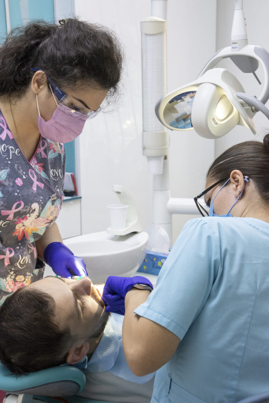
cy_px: 202
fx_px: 841
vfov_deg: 27.0
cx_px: 134
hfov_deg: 18.2
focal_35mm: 75
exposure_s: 1/125
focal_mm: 50
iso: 2500
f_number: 6.3
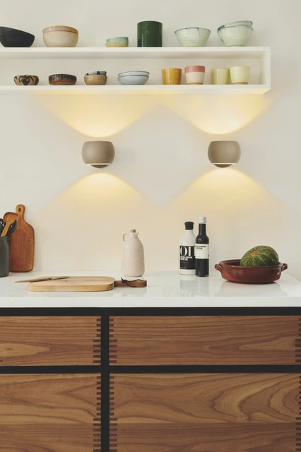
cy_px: 226
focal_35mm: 50
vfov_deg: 39.6
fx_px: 628
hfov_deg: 27.0
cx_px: 150
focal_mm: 50
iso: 200
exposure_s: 25
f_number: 8
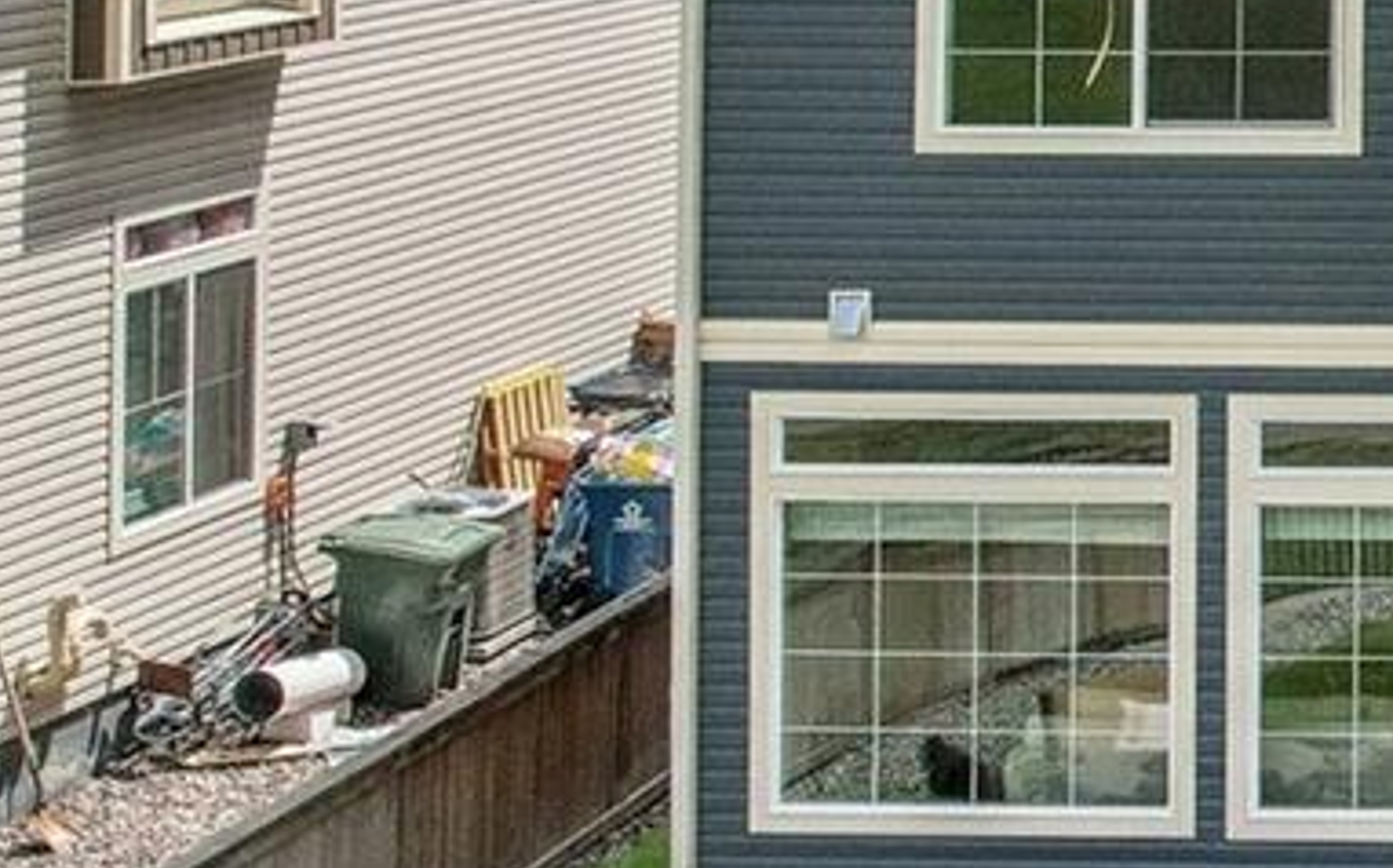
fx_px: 3565
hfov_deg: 18.5
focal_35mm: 94
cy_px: 321
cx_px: 2316
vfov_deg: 13.9
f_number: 2.8
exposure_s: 1/4000
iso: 160
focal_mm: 8.4
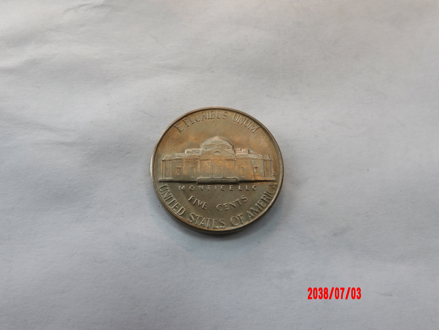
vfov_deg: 41.8
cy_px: 165
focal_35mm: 34
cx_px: 220
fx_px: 431
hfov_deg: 54.0
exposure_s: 1/29
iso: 200
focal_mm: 6.2
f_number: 4.5
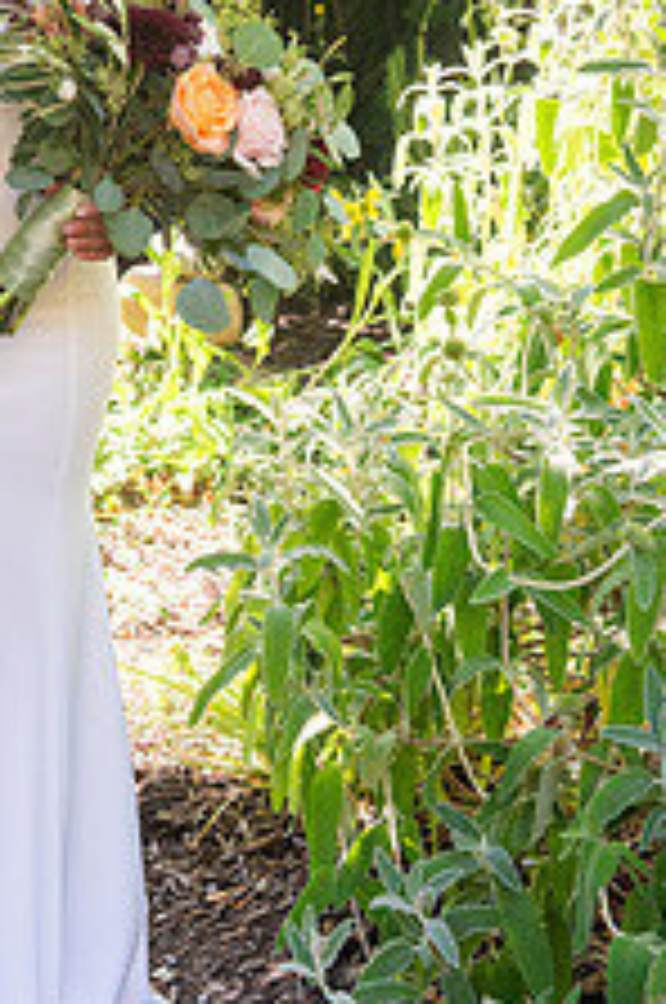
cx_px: 40
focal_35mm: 97
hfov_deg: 13.9
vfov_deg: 20.7
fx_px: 2700
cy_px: 126
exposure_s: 1/400
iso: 640
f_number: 5
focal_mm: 48
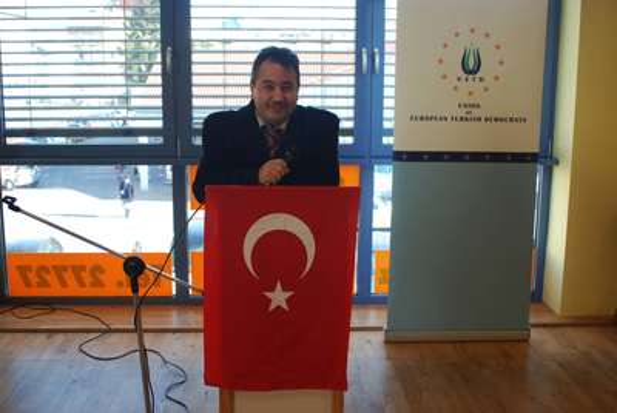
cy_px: 206
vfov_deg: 32.0
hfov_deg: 46.3
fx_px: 721
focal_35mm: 42
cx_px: 308
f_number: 4.5
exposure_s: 1/80
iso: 200
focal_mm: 28
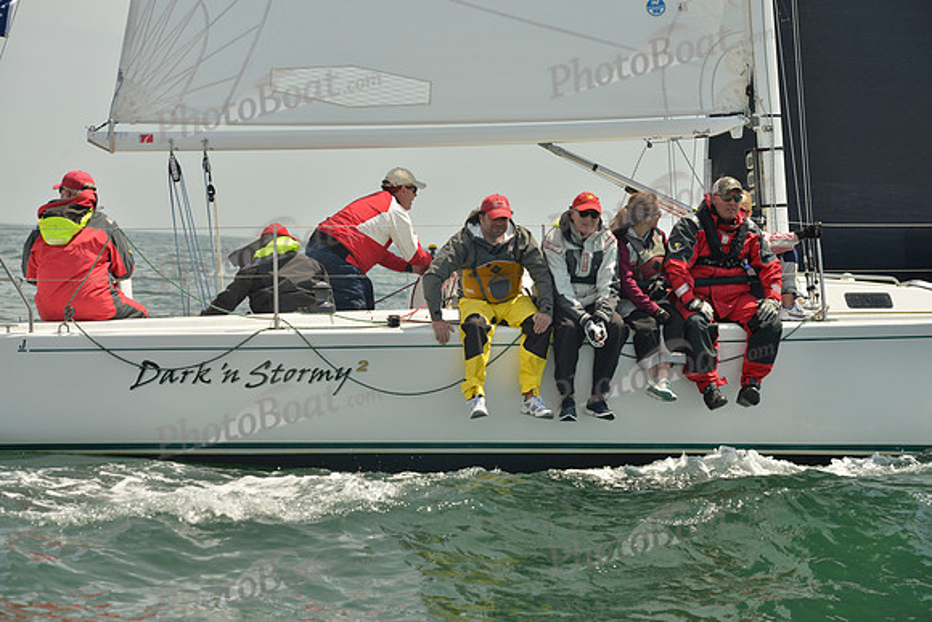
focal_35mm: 102
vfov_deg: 13.4
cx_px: 466
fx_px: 2641
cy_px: 311
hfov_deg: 20.0
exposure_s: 1/1250
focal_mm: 102
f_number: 7.1
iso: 200
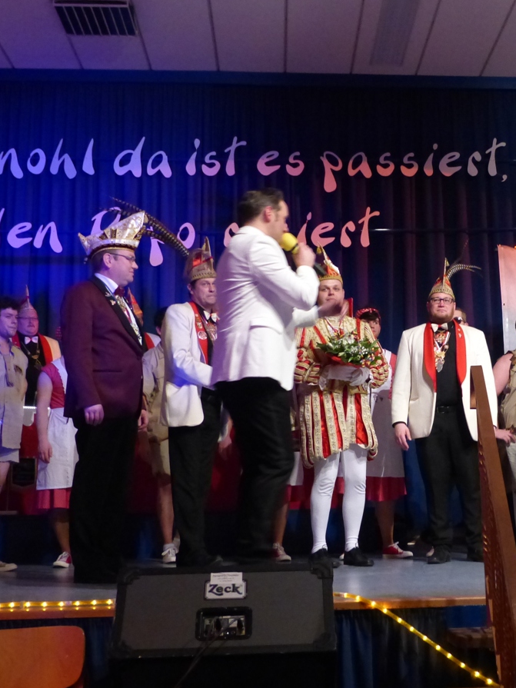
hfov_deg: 26.1
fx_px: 1093
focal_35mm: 55
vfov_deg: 34.9
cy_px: 343
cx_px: 406
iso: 800
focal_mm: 7.4
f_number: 2.8
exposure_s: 1/50
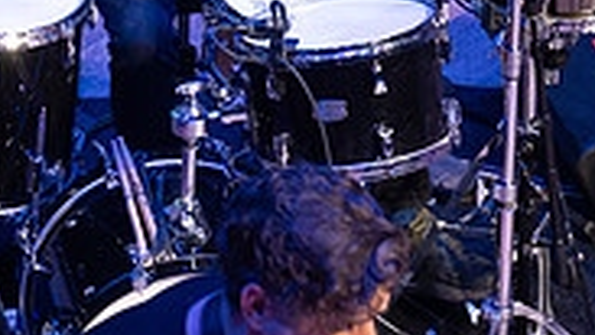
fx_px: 6817
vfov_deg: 2.8
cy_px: -255
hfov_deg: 5.0
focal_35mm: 432
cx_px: 52
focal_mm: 130
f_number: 8
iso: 3200
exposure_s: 1/125
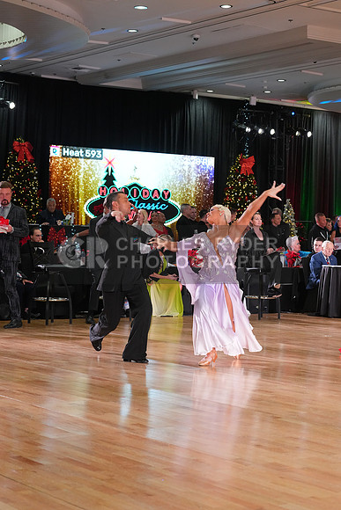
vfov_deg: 27.3
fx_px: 1051
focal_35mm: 74
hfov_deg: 18.4
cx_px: 170
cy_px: 255
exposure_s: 1/200
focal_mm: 74
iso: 3200
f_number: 5.6
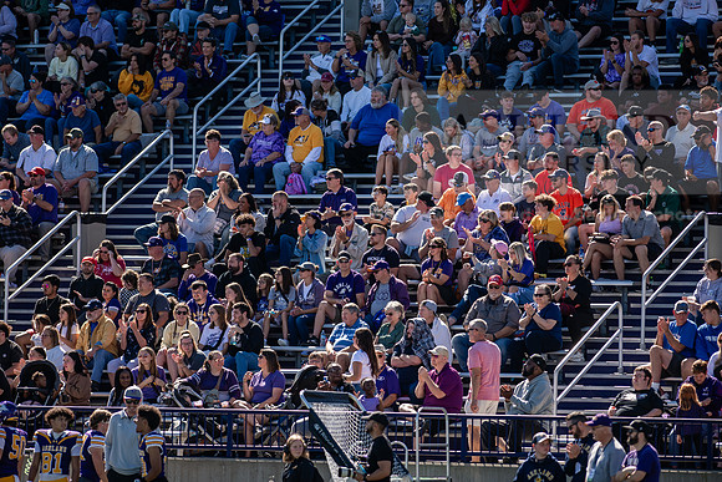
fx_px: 6018
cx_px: 361
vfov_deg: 4.6
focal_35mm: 300
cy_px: 241
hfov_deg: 6.9
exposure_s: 1/1250
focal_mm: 300
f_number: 3.5
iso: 200
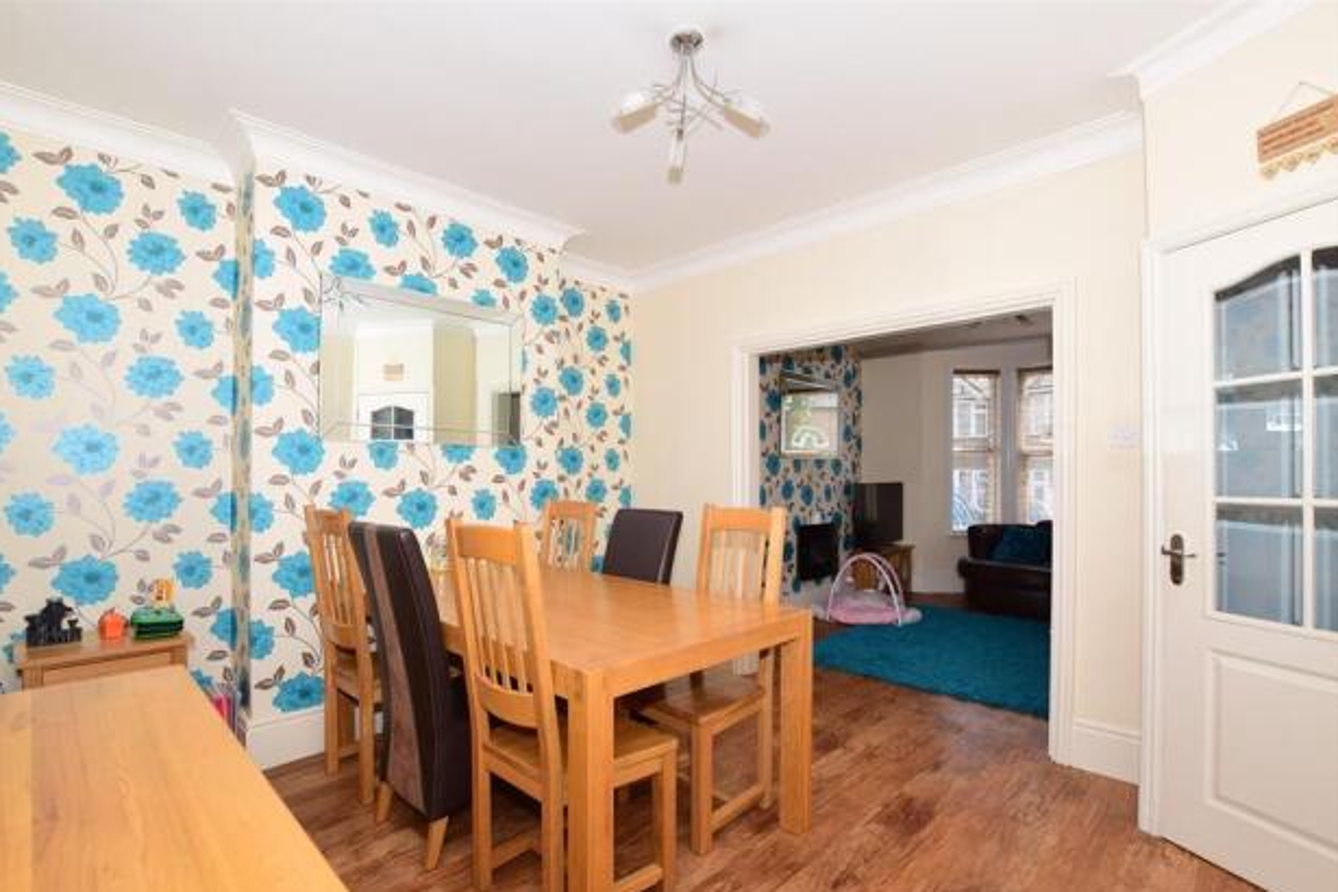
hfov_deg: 96.7
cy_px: 473
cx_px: 637
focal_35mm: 16
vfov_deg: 73.7
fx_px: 595
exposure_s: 1/200
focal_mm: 10
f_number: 8
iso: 400
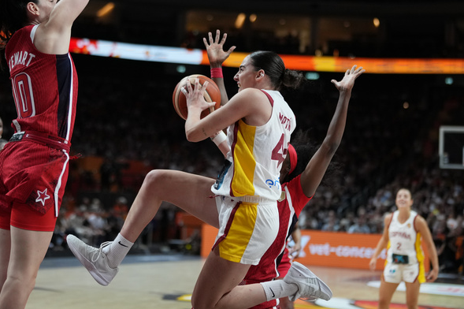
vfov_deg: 15.7
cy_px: 109
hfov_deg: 23.3
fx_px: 1121
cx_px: 161
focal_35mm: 87
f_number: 1.6
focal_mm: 50
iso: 1000
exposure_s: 1/3200
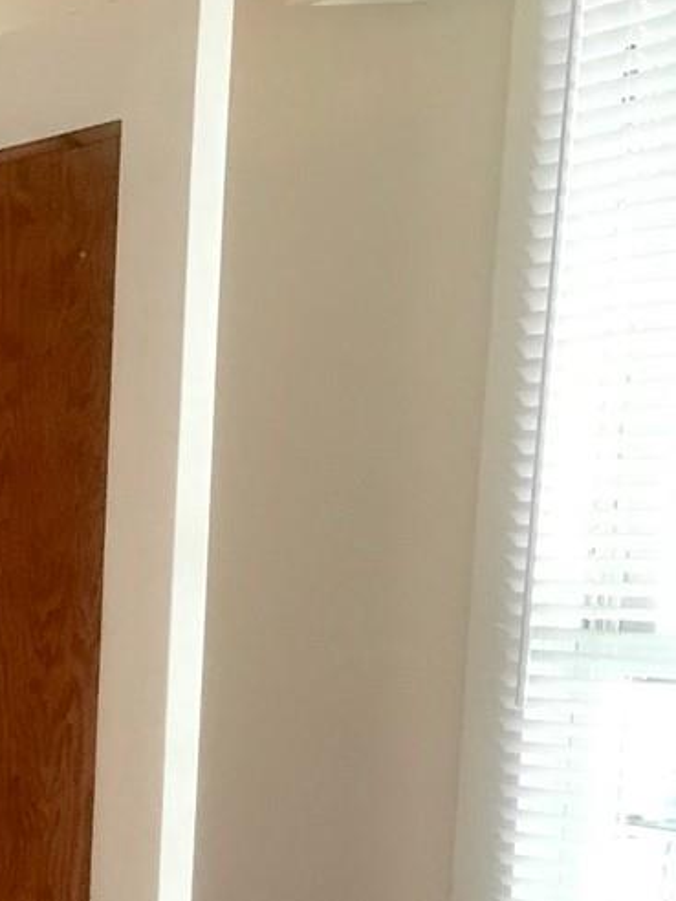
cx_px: -555
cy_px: 1075
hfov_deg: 14.3
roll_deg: +2.0
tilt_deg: -11.3
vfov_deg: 20.2
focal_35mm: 91
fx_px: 2369
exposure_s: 1/30
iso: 40
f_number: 1.8
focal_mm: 3.99
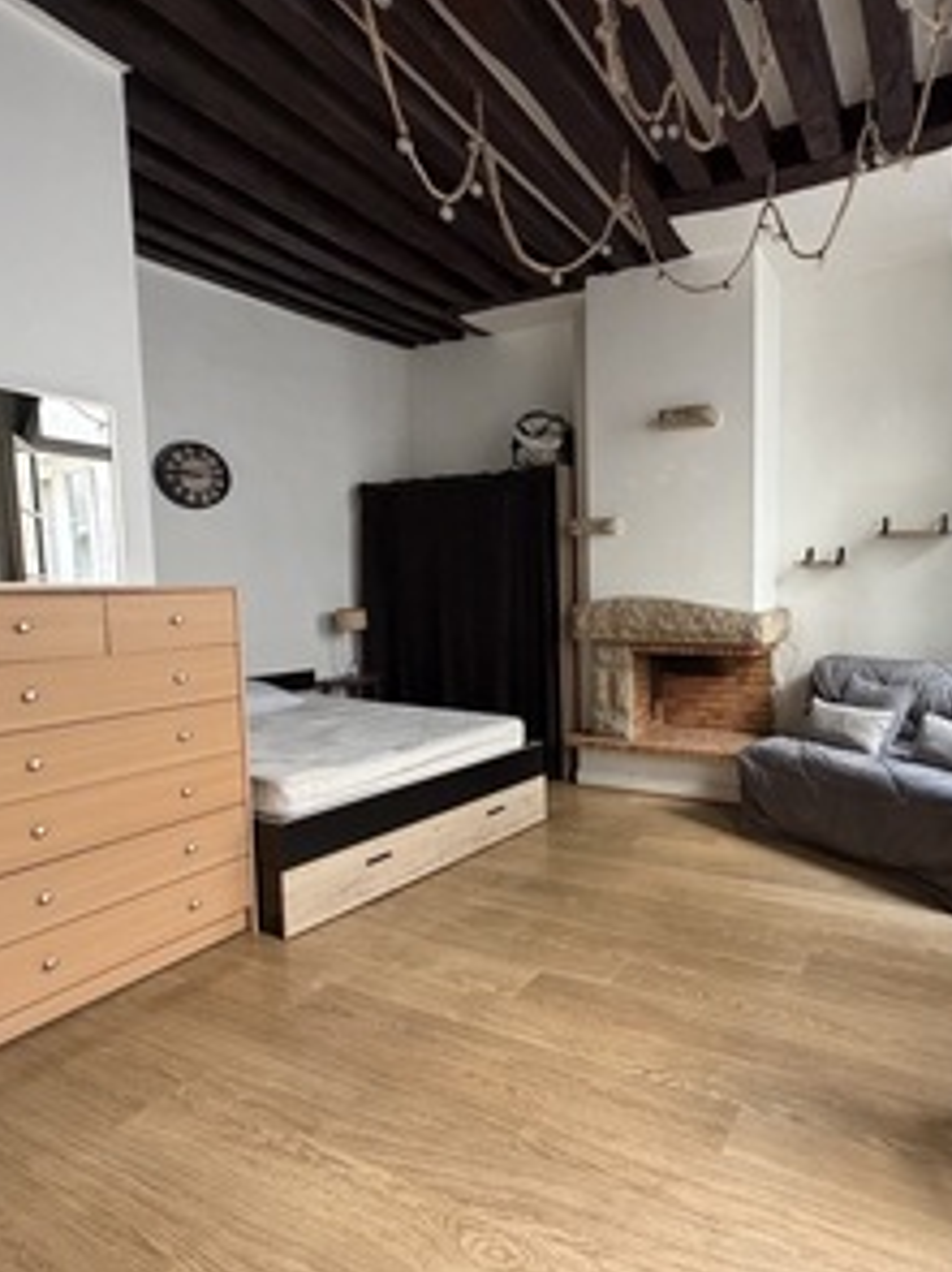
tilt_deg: -3.4
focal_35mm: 19
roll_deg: +0.4
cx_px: 681
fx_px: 697
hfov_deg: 65.6
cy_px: 634
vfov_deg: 84.7
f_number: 2.2
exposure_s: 1/60
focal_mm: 2.22
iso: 400
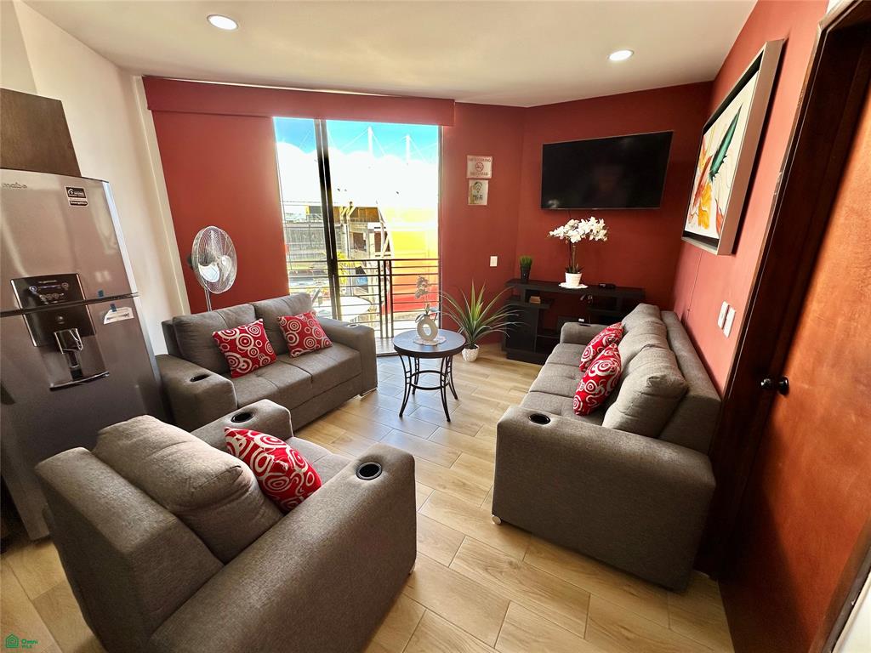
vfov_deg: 85.7
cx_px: 436
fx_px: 352
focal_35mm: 14
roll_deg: +0.1
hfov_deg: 102.1
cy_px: 326
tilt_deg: -15.3
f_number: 2.2
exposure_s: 1/132
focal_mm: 2.22
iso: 40
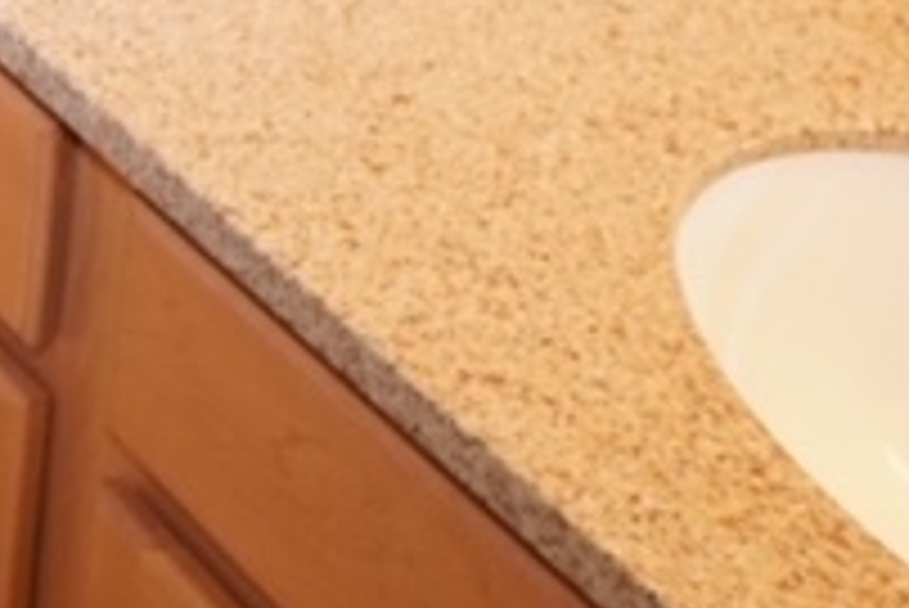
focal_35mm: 95
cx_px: -954
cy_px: -950
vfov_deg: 11.4
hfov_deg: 16.1
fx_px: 2400
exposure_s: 1/60
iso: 640
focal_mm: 10
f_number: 4
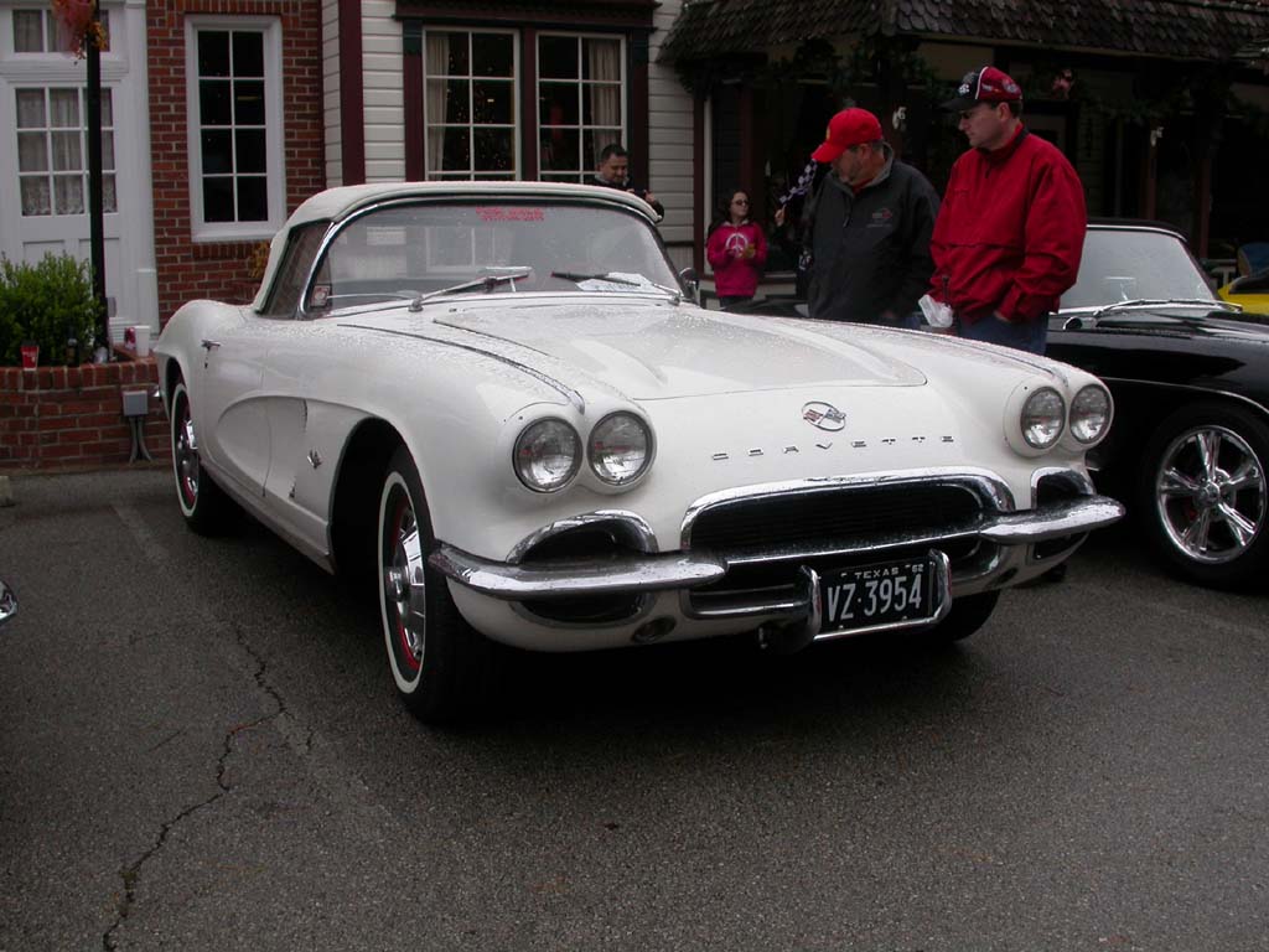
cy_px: 476
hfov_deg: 49.0
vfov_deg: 37.7
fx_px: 1393
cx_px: 634
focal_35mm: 38
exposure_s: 1/228
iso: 100
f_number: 6
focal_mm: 7.85
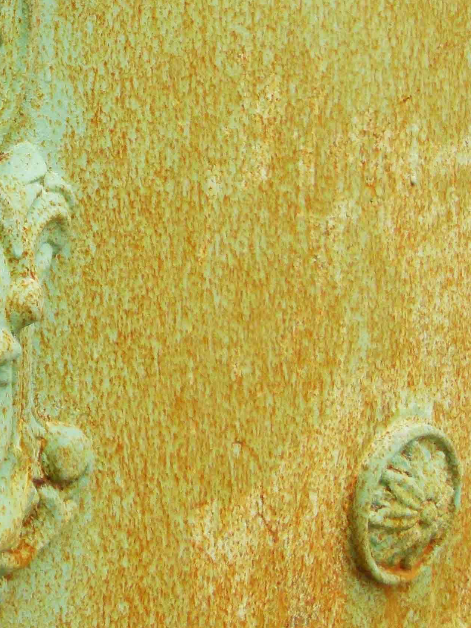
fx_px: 1161
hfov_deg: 21.2
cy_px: 40
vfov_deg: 28.8
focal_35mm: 64
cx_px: -110
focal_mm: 4.5
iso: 100
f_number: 2.8
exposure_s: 1/125
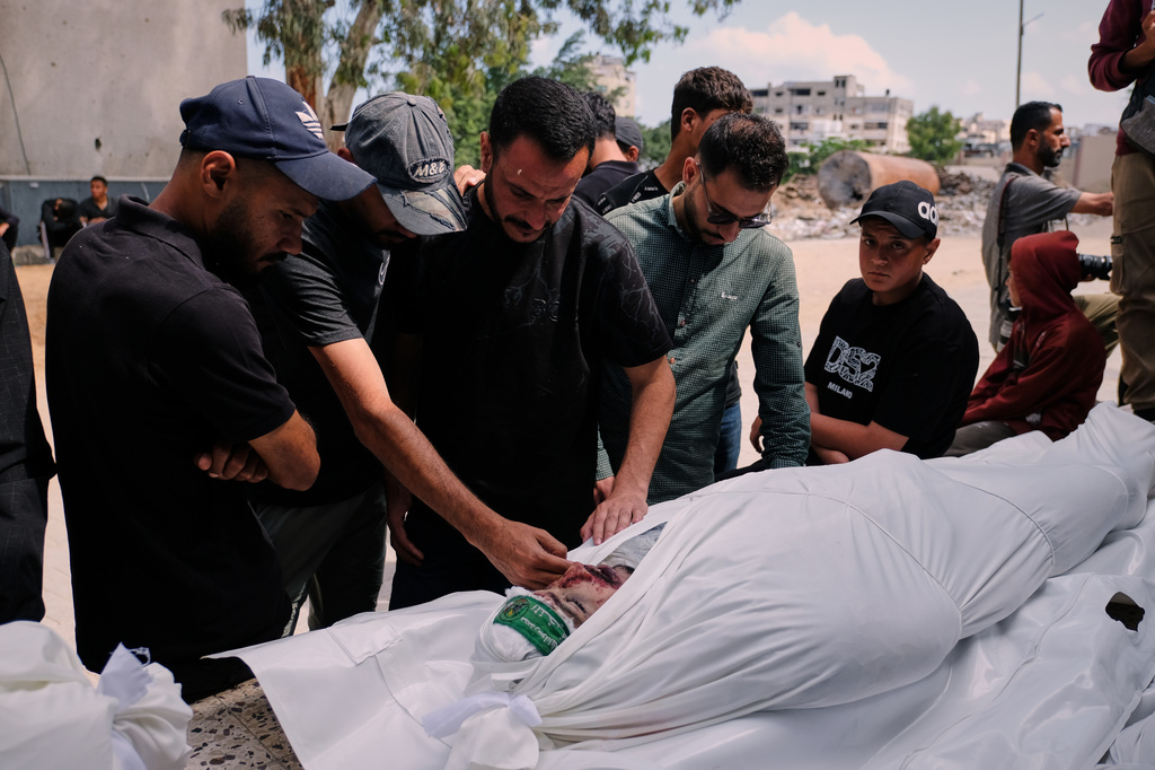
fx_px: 962
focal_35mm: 30
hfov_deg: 61.9
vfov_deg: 43.6
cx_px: 578
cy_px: 385
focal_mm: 20
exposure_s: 1/2000
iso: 200
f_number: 2.8
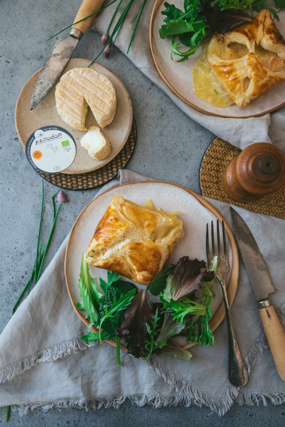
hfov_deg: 35.1
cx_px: 142
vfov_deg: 50.7
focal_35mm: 38
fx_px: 451
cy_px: 214
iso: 100
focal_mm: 38
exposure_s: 1/50
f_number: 3.5
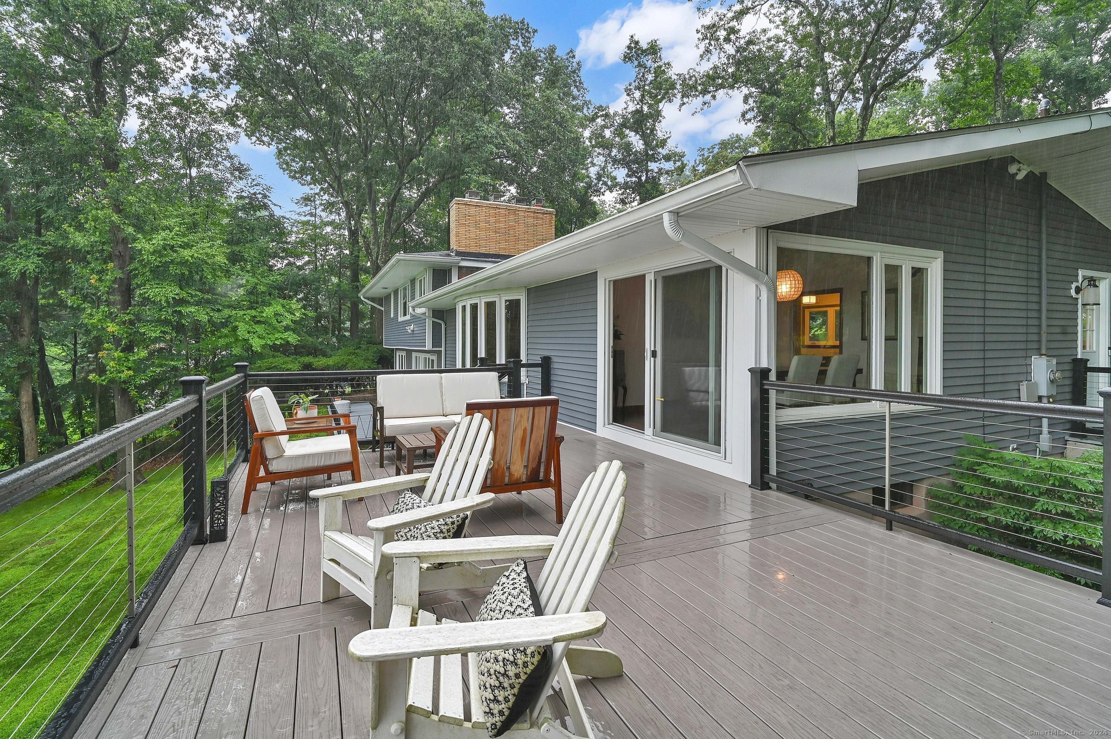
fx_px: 493
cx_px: 556
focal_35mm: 16
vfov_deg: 73.7
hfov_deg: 96.8
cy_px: 370
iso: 400
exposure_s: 1/80
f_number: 8
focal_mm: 16
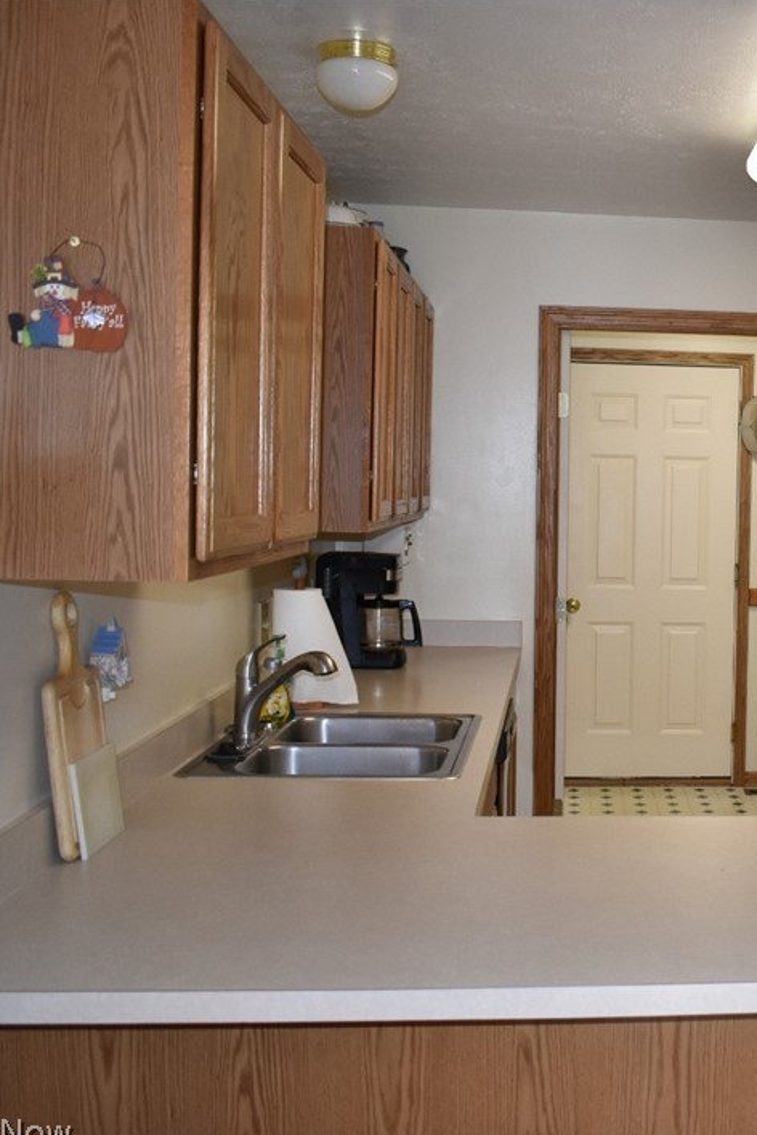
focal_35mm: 46
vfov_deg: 42.7
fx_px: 1451
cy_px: 577
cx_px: 781
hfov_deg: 27.3
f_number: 3.8
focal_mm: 20
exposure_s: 1/160
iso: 800
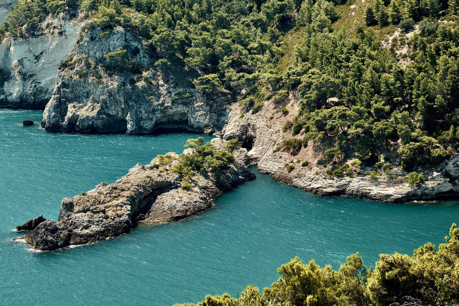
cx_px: 230
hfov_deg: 20.2
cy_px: 153
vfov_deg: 13.6
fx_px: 1288
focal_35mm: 101
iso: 400
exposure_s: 1/160
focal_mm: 67.1
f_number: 9
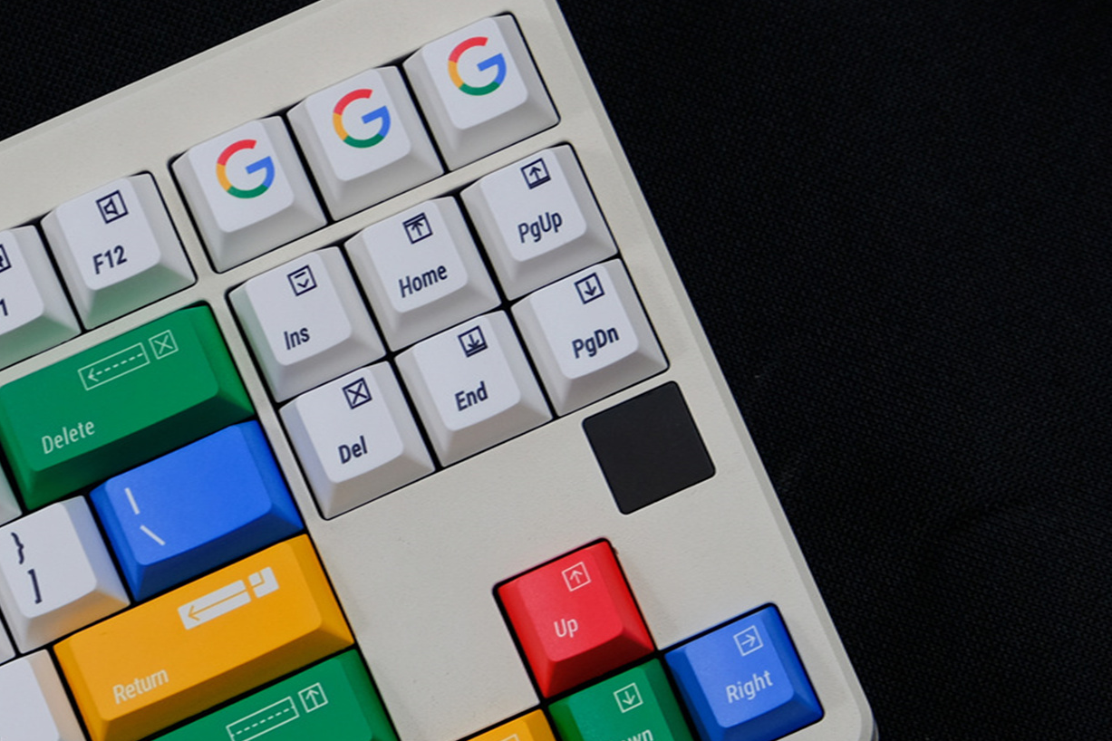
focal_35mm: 203
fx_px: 6270
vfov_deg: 6.8
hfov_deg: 10.1
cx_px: 309
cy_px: 409
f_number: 5
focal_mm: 55
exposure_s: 1/50
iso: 400
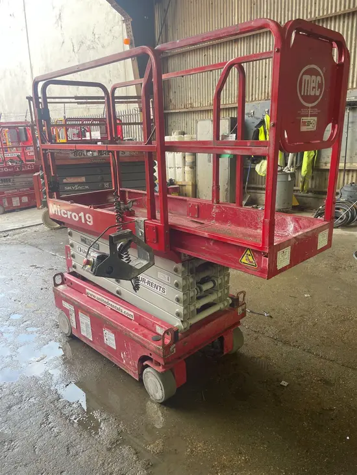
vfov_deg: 67.3
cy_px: 238
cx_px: 178
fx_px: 357
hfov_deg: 53.1
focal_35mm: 26
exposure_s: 1/121
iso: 40
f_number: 1.6
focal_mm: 4.2
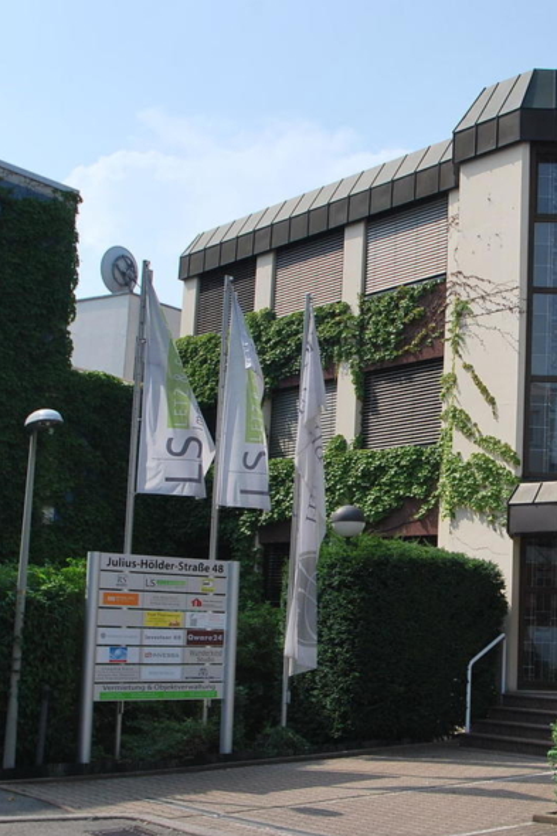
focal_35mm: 55
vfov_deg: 36.3
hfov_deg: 23.8
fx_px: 1277
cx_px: 517
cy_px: 425
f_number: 8
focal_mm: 24
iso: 100
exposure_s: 1/250
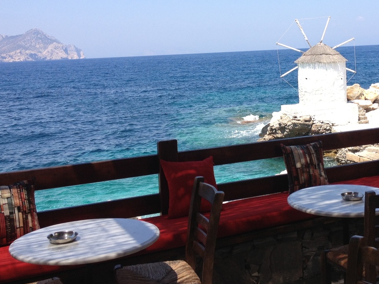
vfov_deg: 25.5
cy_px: 83
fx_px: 624
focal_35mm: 57
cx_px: 278
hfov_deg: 33.2
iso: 50
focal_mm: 4.28
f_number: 2.4
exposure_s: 1/951
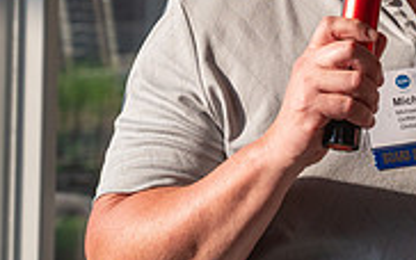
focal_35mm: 188
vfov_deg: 6.9
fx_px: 2133
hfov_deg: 10.7
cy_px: -123
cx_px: 656
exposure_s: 1/2000
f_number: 4.5
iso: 640
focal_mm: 58
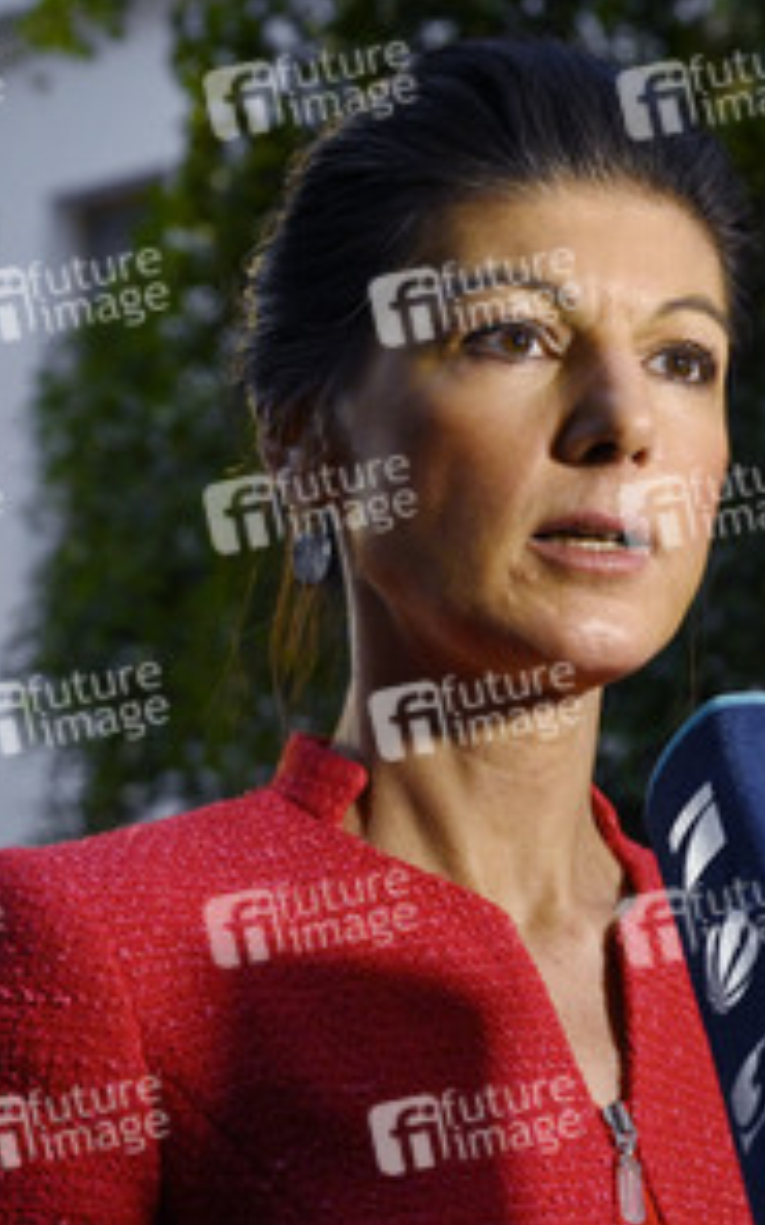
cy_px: 608
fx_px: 3669
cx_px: 779
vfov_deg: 18.9
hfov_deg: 11.8
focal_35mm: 110
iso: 5000
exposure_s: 1/400
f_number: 7.1
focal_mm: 71
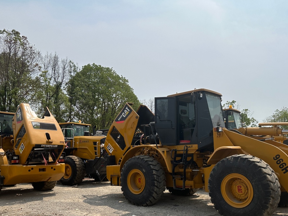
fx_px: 258
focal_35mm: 31
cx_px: 159
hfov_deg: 58.2
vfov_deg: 45.0
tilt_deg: +3.8
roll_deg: -0.4
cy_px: 138
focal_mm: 6.86
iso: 80
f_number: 1.78
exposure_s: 1/9709
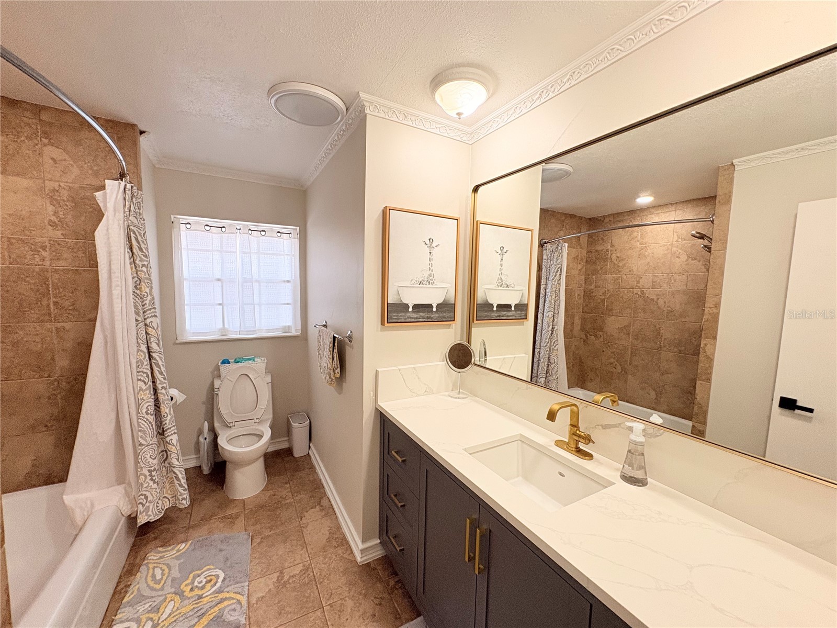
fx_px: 339
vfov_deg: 85.7
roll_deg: -1.1
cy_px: 314
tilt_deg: -4.1
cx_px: 418
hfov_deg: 102.1
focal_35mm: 14
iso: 200
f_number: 2.2
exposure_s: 1/120
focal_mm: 2.22
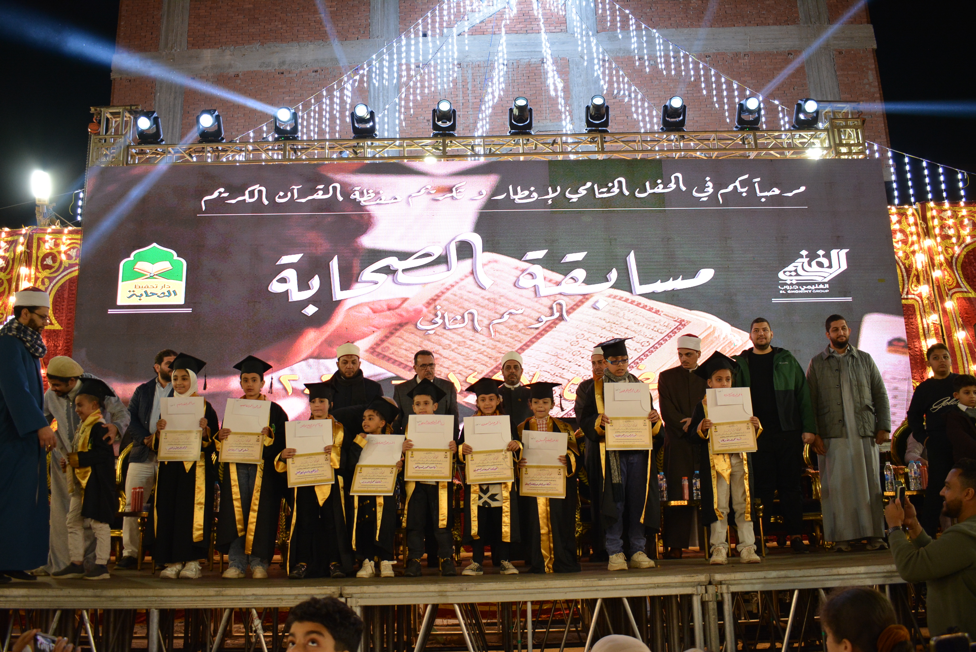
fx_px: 855
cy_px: 326
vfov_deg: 41.8
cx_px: 488
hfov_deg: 59.5
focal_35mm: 32
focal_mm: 21
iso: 800
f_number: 3.8
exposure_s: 1/100
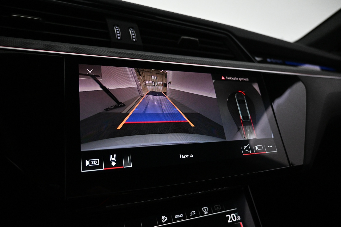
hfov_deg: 73.7
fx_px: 227
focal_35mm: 24
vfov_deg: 53.1
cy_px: 114
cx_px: 170
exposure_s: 1/125
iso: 1600
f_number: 3.5
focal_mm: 16
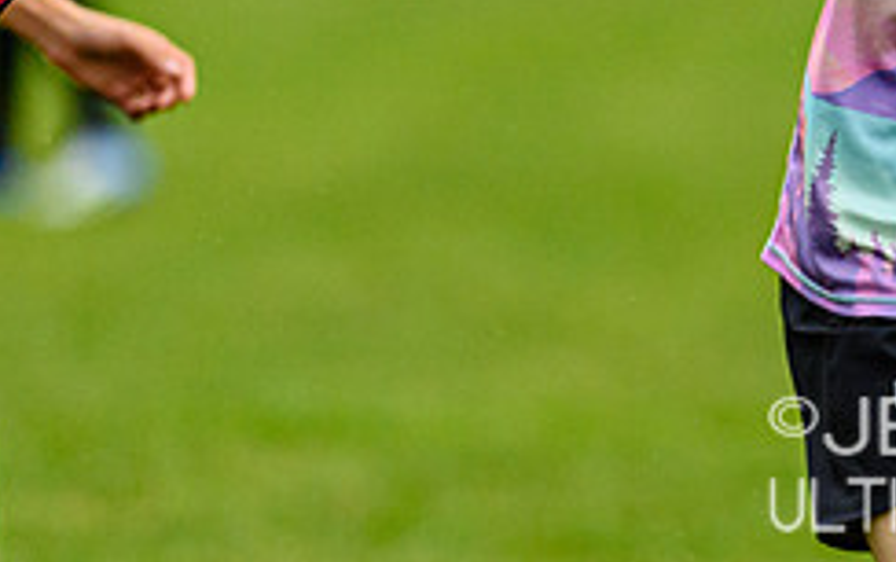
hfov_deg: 1.4
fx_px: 36296
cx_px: 1093
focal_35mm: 1485
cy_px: 157
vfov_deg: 0.9
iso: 800
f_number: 3.2
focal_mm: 400
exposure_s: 1/1250
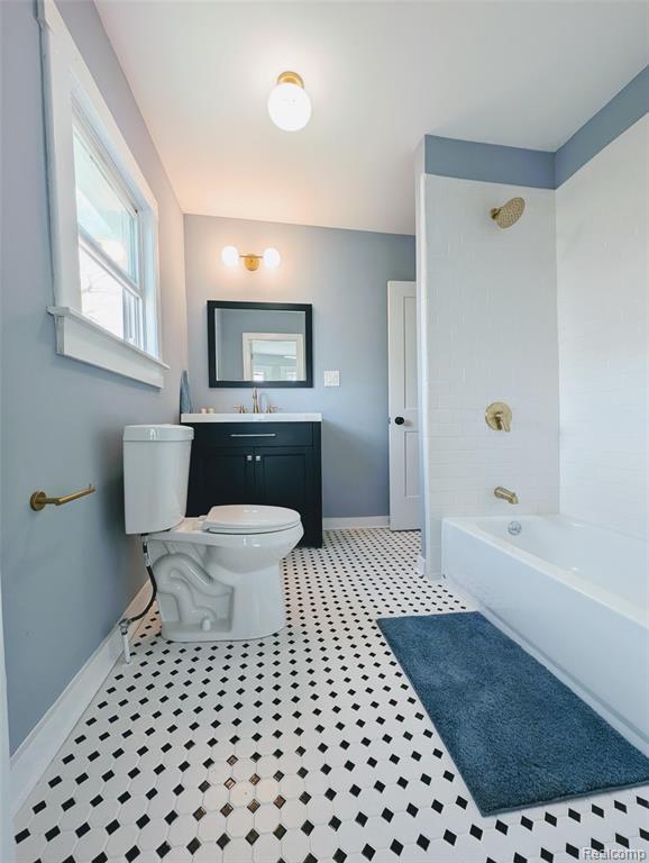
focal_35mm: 13
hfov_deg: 90.0
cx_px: 324
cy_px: 432
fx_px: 324
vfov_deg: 106.1
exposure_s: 1/120
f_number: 2.2
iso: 76
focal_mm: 1.95
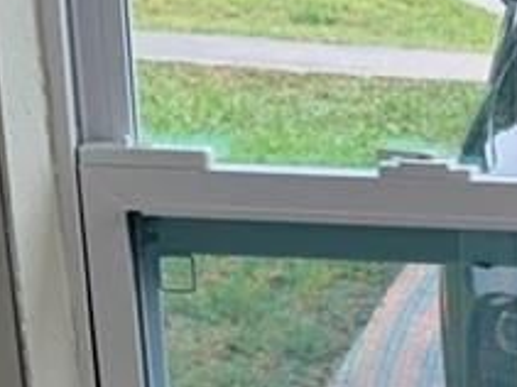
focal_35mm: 182
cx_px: 818
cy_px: 919
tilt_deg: -23.0
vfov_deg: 7.6
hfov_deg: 10.4
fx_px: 2717
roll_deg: -1.1
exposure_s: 1/172
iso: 64
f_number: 1.78
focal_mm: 6.76
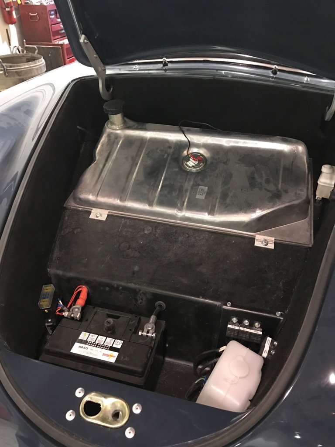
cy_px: 224
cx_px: 168
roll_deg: -0.9
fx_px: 361
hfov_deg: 49.7
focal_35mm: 28
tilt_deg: -33.0
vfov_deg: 63.4
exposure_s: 1/6
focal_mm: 3.99
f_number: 1.8
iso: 80
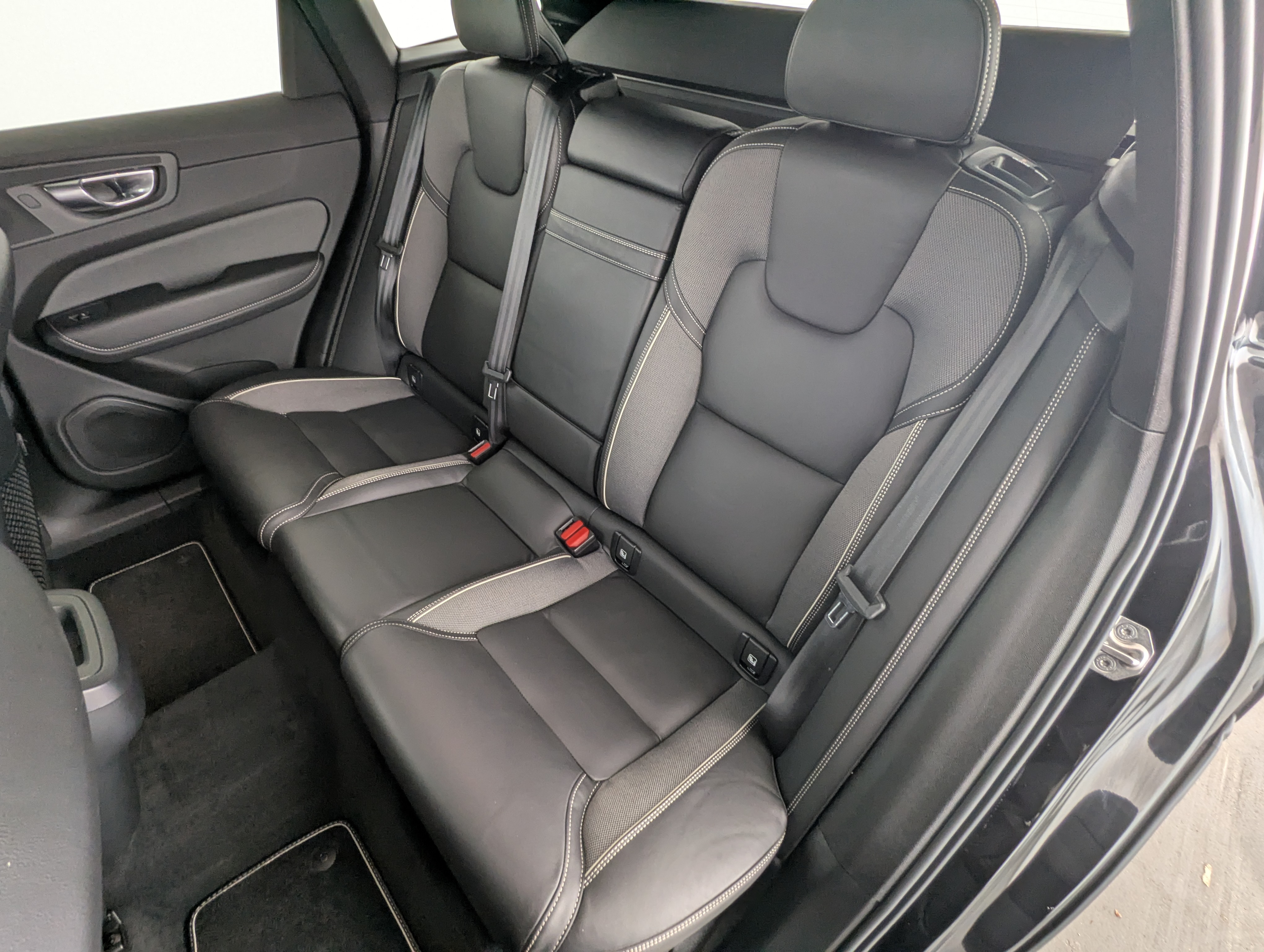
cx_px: 632
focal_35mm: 16
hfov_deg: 94.4
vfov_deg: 78.2
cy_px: 476
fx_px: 585
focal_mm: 2.35
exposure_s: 1/23.8
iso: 87
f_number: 2.2
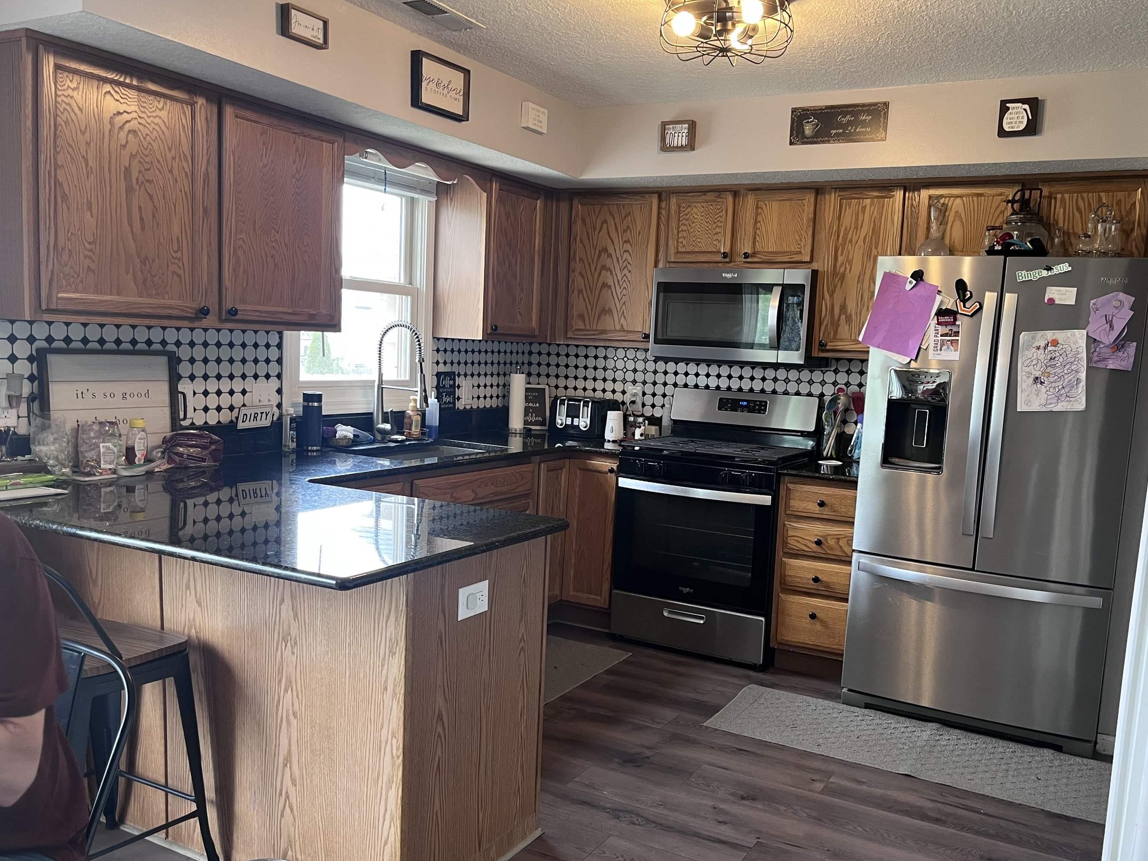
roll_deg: -3.1
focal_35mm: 30
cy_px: 464
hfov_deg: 59.9
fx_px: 995
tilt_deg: -7.5
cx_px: 596
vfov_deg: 46.8
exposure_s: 1/60
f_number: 1.6
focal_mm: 5.1
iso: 125
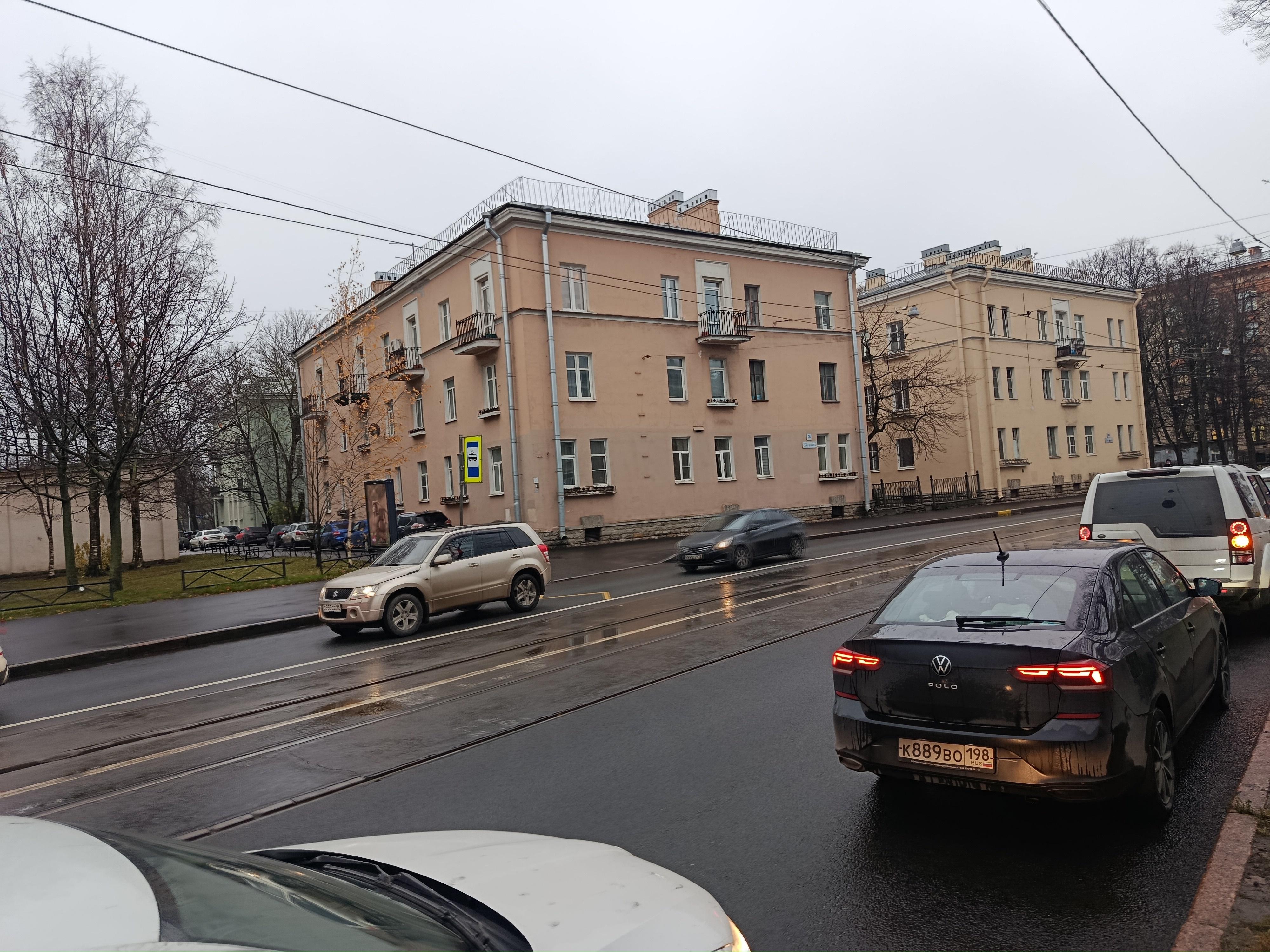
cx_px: 635
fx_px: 881
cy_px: 476
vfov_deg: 56.8
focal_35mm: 24
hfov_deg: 71.6
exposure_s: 1/100
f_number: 1.7
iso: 308
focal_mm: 5.24
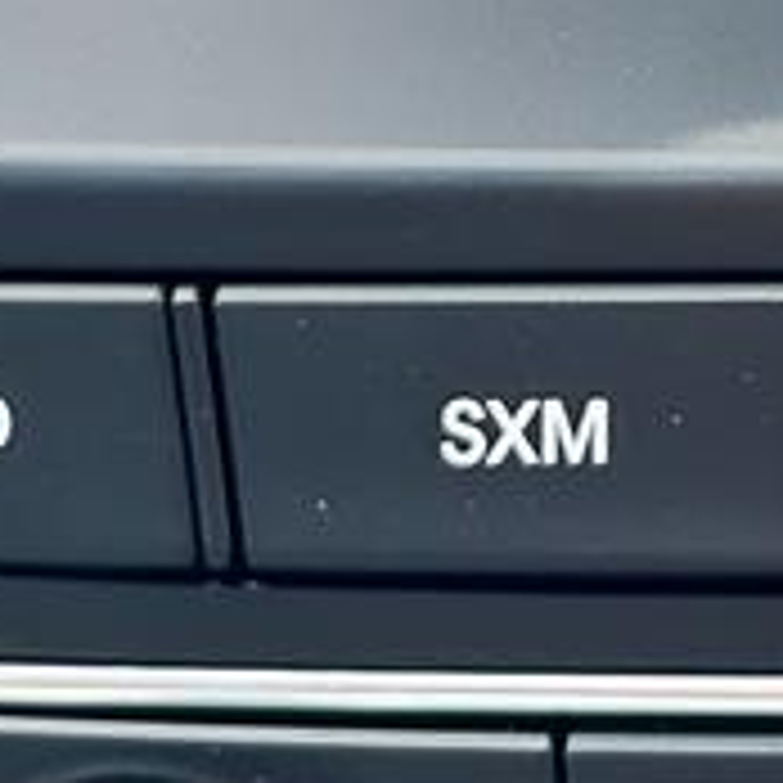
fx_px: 3992
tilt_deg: -26.9
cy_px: -724
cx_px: 1264
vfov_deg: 10.4
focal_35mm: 156
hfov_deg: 10.7
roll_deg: -0.3
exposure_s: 1/121
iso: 64
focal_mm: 6.86
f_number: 1.78
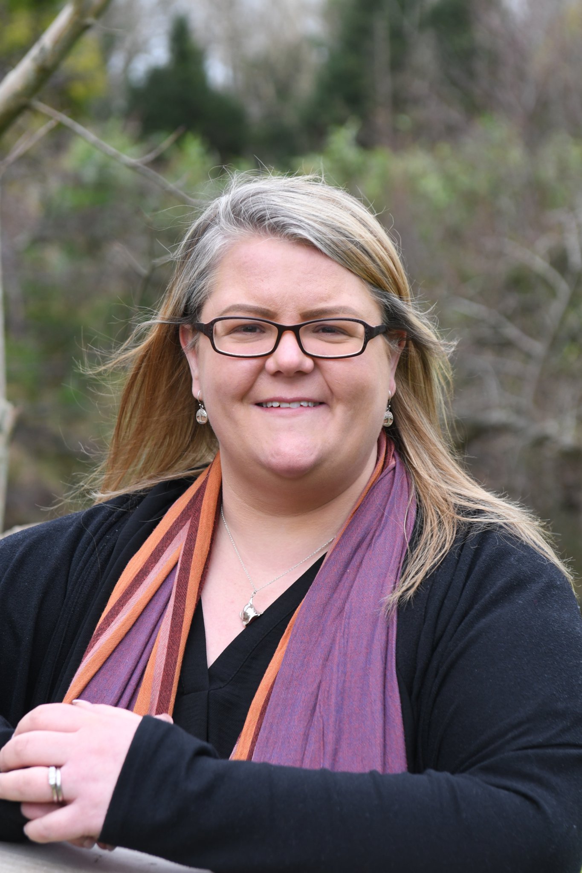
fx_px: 2546
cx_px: 291
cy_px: 436
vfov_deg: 19.5
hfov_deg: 13.0
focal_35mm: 105
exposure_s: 1/400
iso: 640
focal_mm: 70
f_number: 4.5
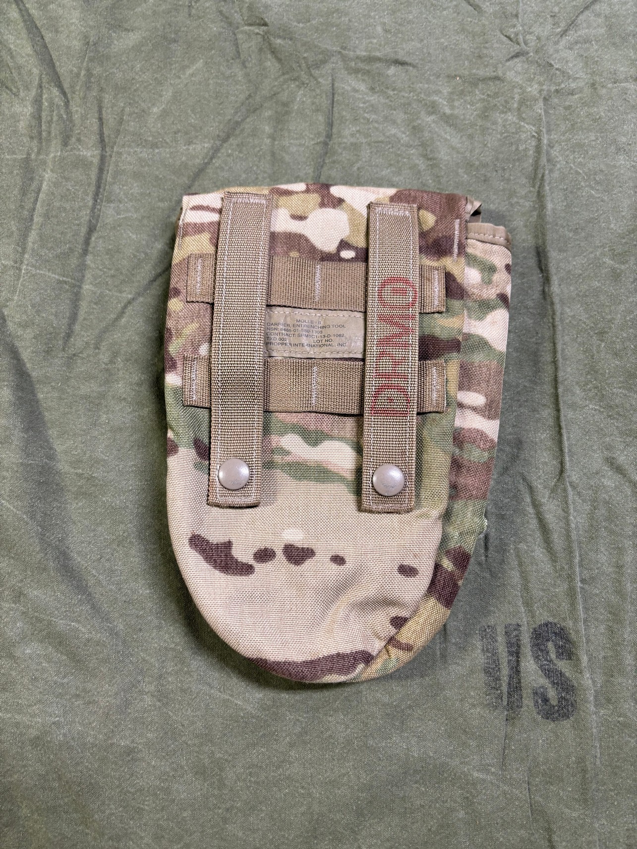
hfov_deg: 53.1
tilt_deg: -80.3
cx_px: 318
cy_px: 424
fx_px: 638
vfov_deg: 67.3
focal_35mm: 26
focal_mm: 5.96
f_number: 1.6
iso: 100
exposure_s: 1/100
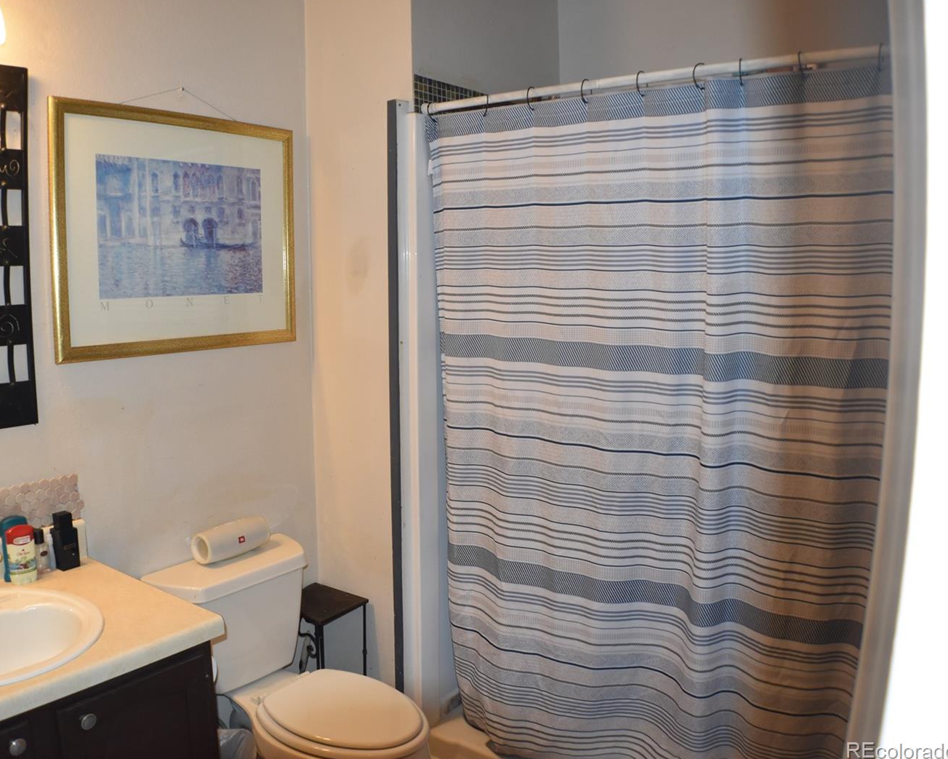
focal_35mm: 38
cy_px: 378
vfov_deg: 39.2
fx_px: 1066
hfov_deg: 47.7
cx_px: 382
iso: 800
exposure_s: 1/60
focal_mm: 22
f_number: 4
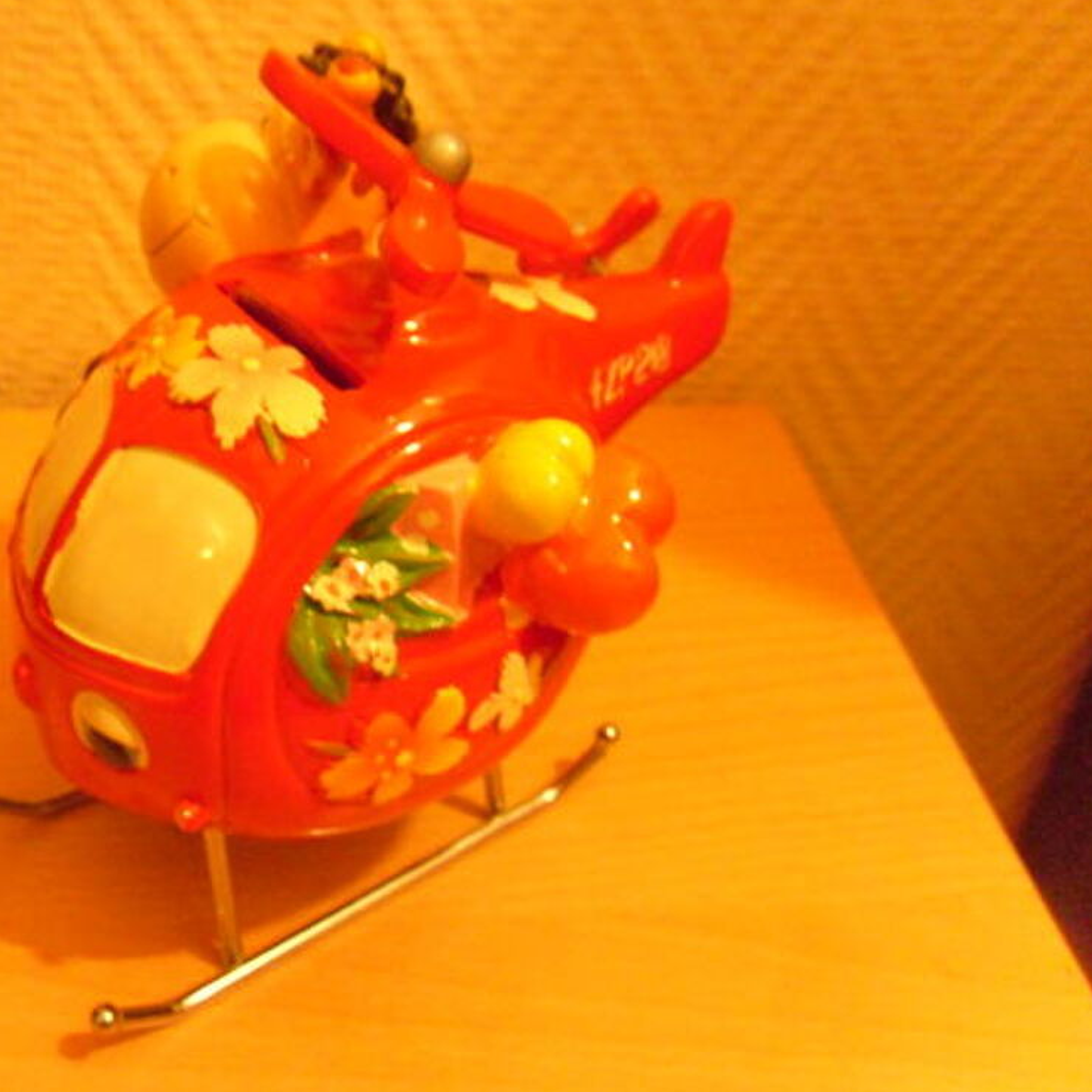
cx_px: 360
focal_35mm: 42
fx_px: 1499
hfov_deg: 39.5
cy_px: 541
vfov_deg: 40.0
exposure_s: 1/14
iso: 800
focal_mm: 6.3
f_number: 3.5
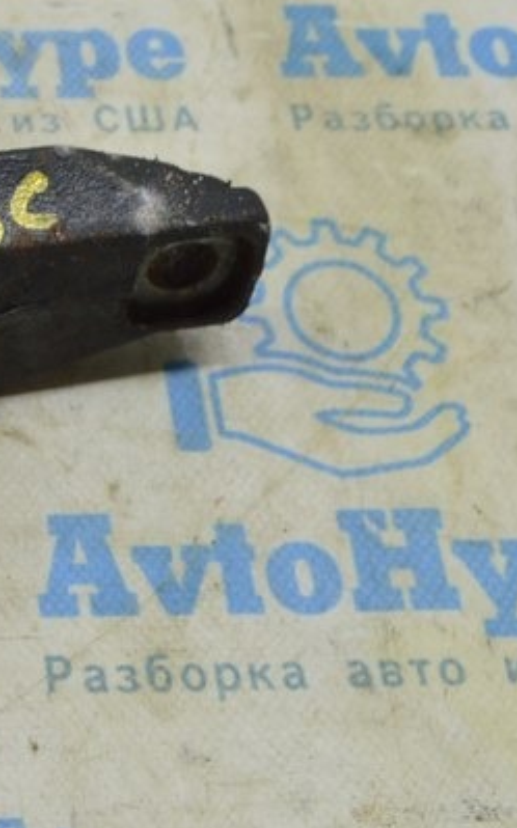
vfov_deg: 24.8
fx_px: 1858
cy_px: 173
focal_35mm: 82
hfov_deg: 14.4
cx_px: -328
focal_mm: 21
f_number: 5.6
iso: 400
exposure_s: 1/30
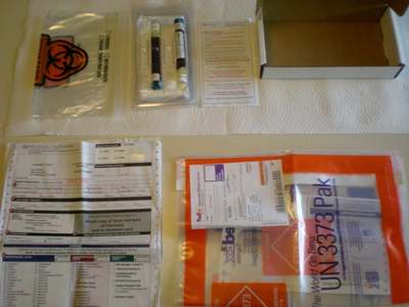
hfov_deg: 49.0
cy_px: 154
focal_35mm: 38
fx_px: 449
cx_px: 204
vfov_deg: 37.7
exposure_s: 1/51.4
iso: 200
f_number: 3.1
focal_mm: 6.3
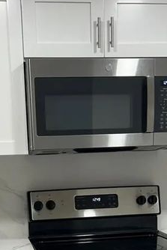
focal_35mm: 69
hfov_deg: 19.7
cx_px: 72
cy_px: 273
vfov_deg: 26.9
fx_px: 480
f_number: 1.5
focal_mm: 5.7
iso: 80
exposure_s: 1/120
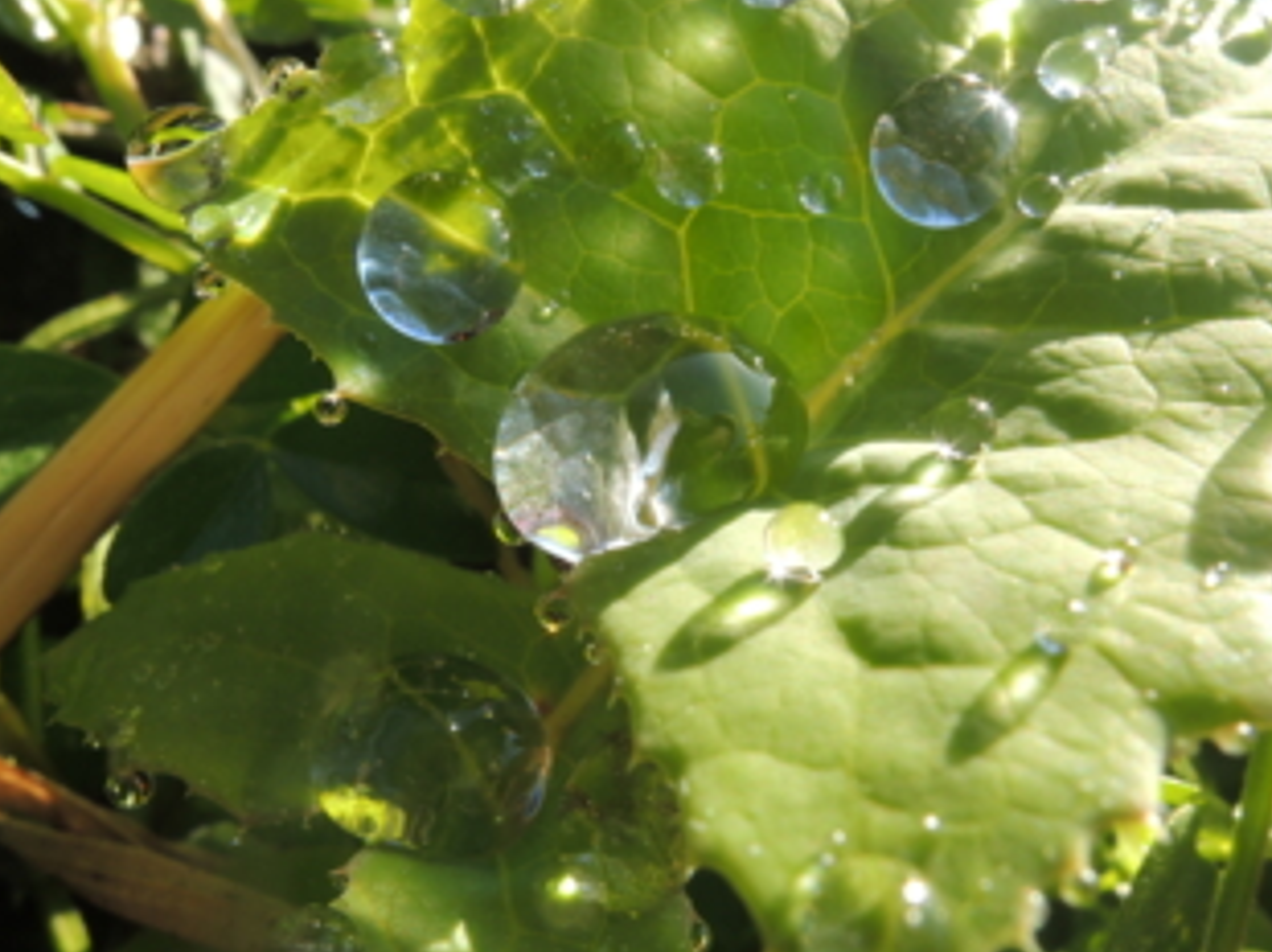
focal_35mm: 31
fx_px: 1138
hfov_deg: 58.4
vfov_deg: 45.3
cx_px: 624
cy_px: 546
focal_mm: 4.3
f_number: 8
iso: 100
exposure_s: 1/60
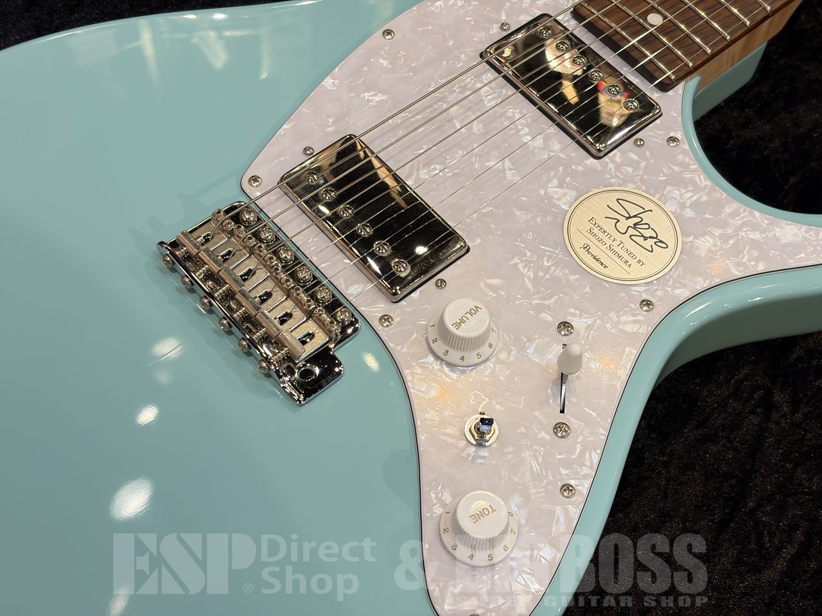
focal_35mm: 52
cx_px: 411
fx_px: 1235
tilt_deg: -57.1
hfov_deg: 36.8
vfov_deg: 28.0
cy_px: 308
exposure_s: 1/60
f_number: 1.6
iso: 50
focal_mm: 5.96
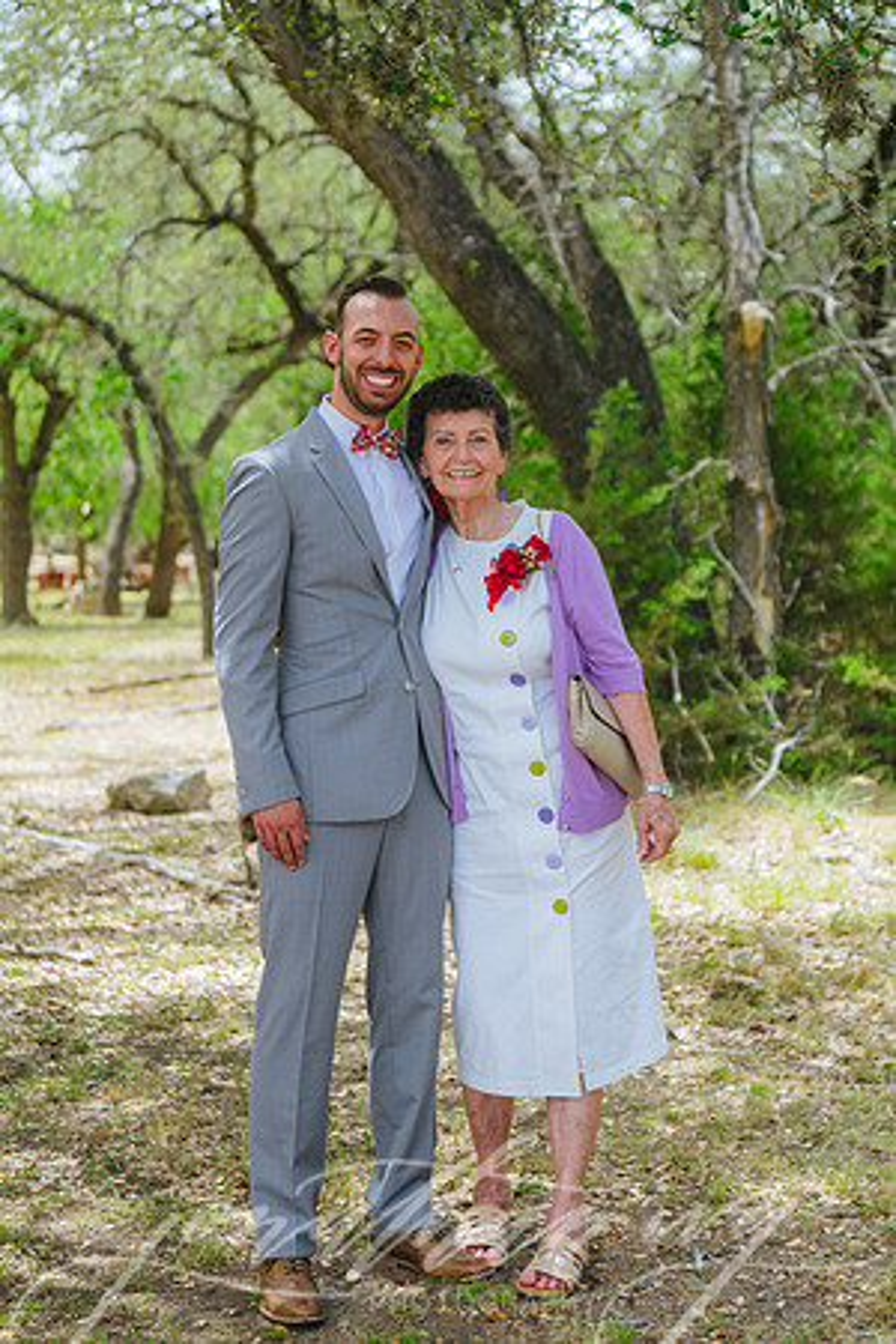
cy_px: 672
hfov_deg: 20.9
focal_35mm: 65
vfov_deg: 31.0
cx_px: 448
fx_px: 2426
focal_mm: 65
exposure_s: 1/400
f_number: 4
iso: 200
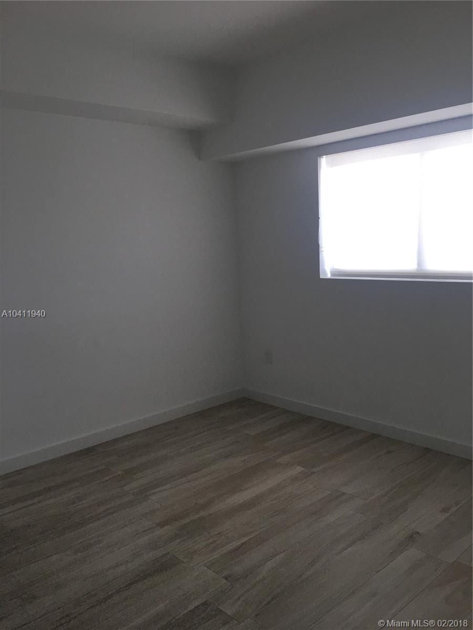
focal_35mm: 29
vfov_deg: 61.7
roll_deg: +1.9
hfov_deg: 48.2
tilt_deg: -7.6
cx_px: 236
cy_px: 315
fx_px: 528
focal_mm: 4.15
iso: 25
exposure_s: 1/30
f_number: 2.2
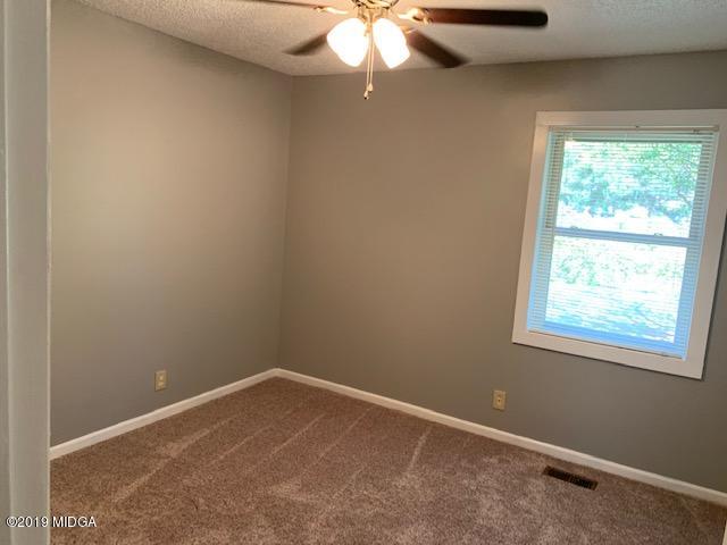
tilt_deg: -6.3
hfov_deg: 67.3
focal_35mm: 26
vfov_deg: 53.1
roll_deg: -4.5
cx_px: 364
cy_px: 272
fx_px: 546
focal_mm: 4.25
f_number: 1.8
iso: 125
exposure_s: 1/60
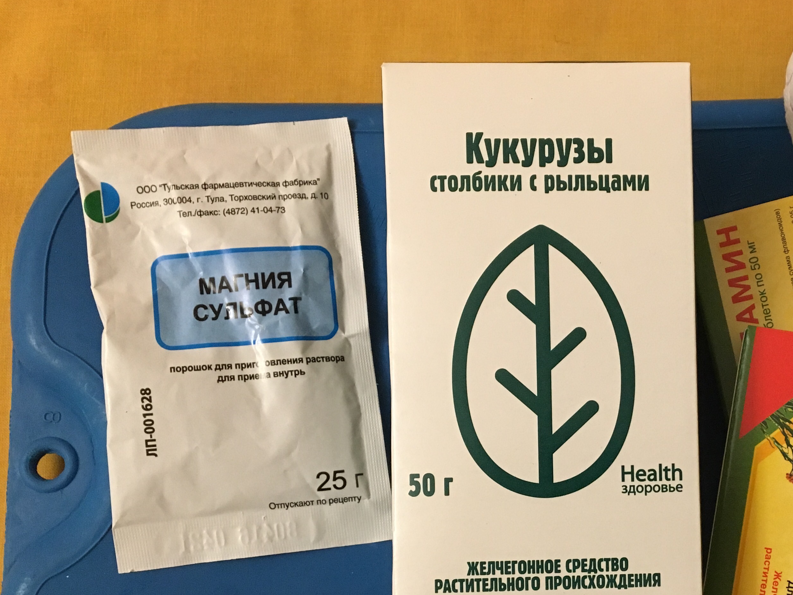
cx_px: 640
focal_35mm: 47
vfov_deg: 30.4
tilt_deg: -83.0
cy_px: 447
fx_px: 1077
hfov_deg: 38.8
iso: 200
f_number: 2.2
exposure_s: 1/33
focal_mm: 4.15
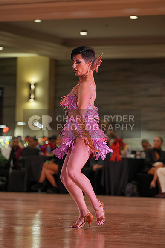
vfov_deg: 13.5
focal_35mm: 152
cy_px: 124
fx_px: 1044
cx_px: 82
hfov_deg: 9.0
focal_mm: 152
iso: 1600
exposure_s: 1/400
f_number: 4
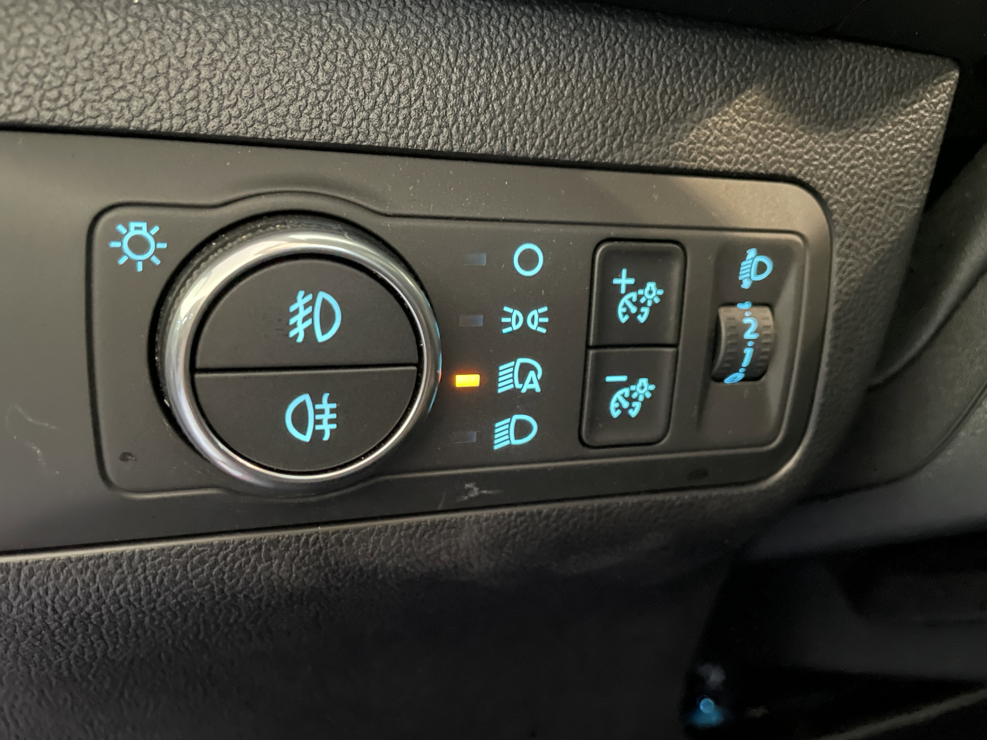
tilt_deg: -9.7
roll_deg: -2.4
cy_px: 370
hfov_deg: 67.3
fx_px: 741
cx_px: 494
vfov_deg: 53.1
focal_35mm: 26
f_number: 1.6
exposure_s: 1/14
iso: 1600
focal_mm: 4.2
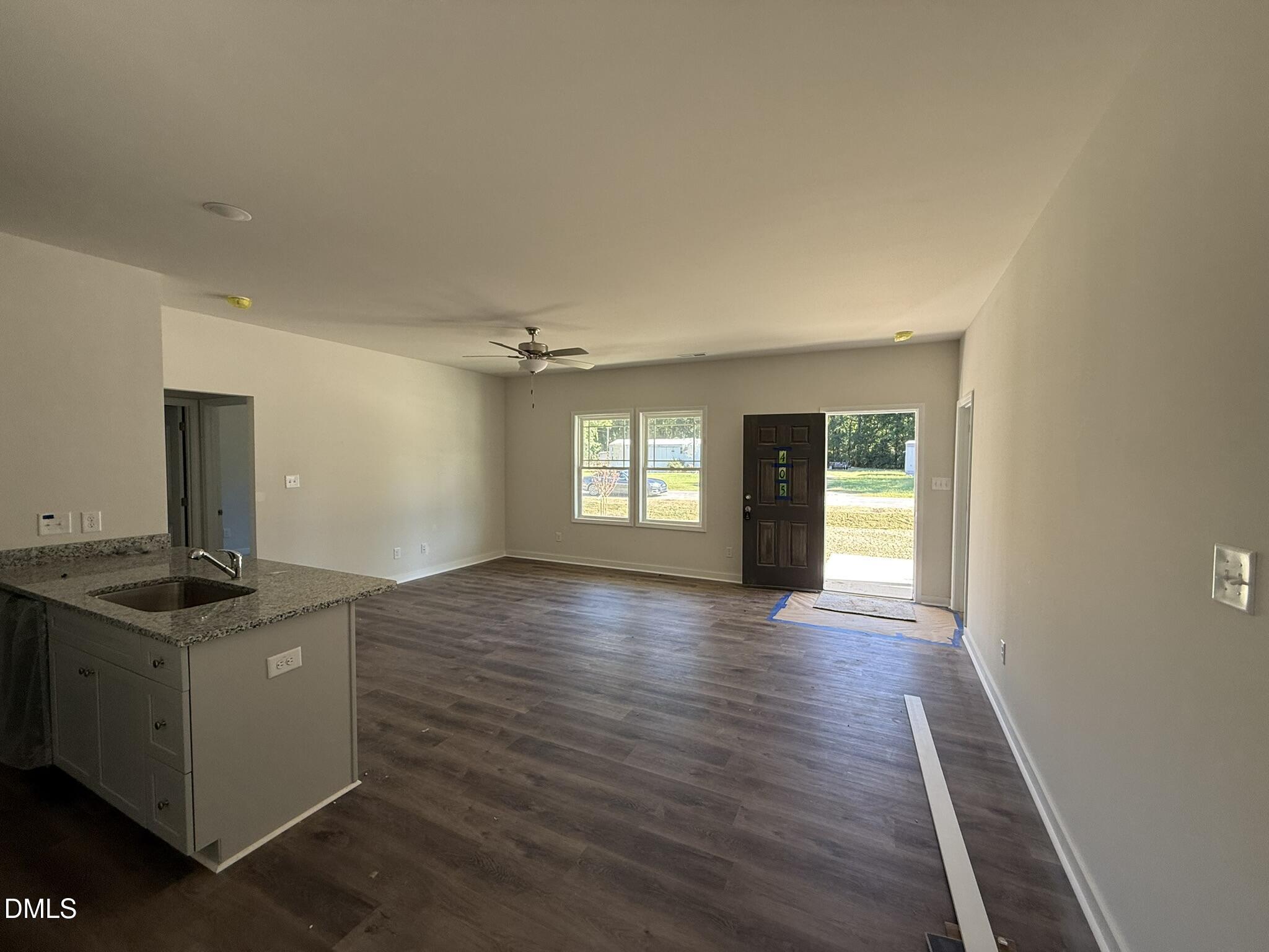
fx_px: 513
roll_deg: +0.0
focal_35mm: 14
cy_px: 476
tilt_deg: -1.6
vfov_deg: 85.7
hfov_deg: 102.1
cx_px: 634
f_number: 2.2
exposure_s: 1/99
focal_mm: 2.22
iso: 80
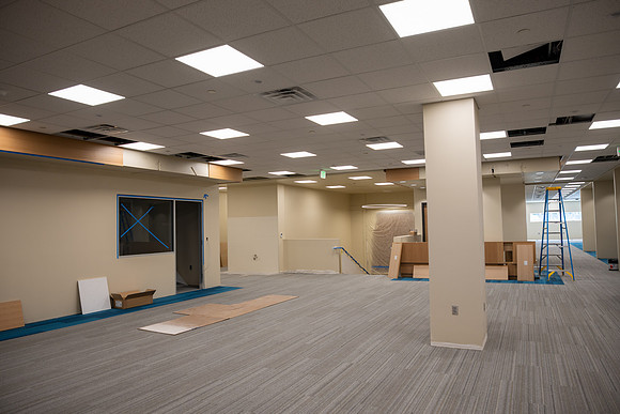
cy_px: 207
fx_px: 428
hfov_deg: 71.8
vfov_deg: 51.6
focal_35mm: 25
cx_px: 310
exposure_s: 1/80
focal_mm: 24
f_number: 4
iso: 125
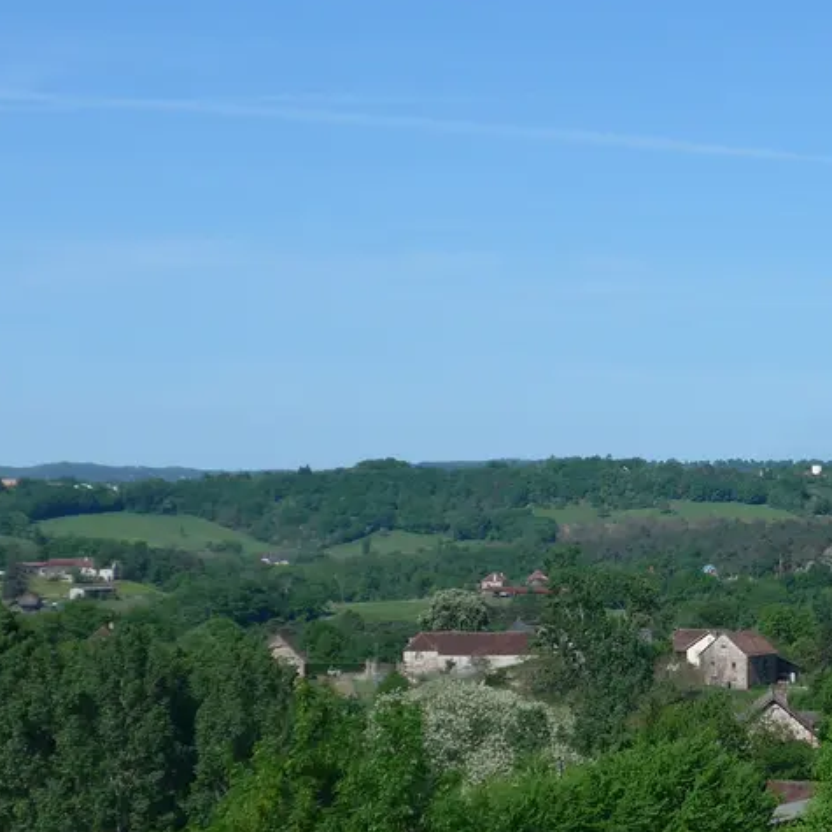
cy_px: 583
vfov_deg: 13.9
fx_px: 3399
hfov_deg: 13.7
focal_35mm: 125
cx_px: 850
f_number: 3.5
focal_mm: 12
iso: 80
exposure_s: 1/1600
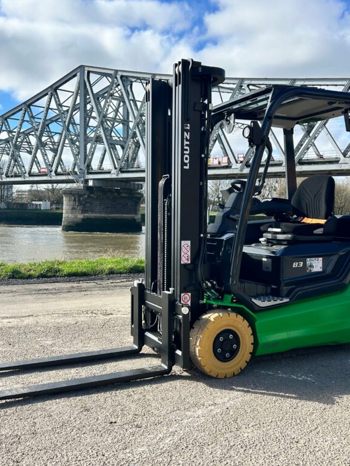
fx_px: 472
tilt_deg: -3.2
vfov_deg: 52.6
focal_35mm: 35
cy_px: 231
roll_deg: -1.7
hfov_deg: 40.7
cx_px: 174
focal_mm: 5.7
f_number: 1.5
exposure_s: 1/2208
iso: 50
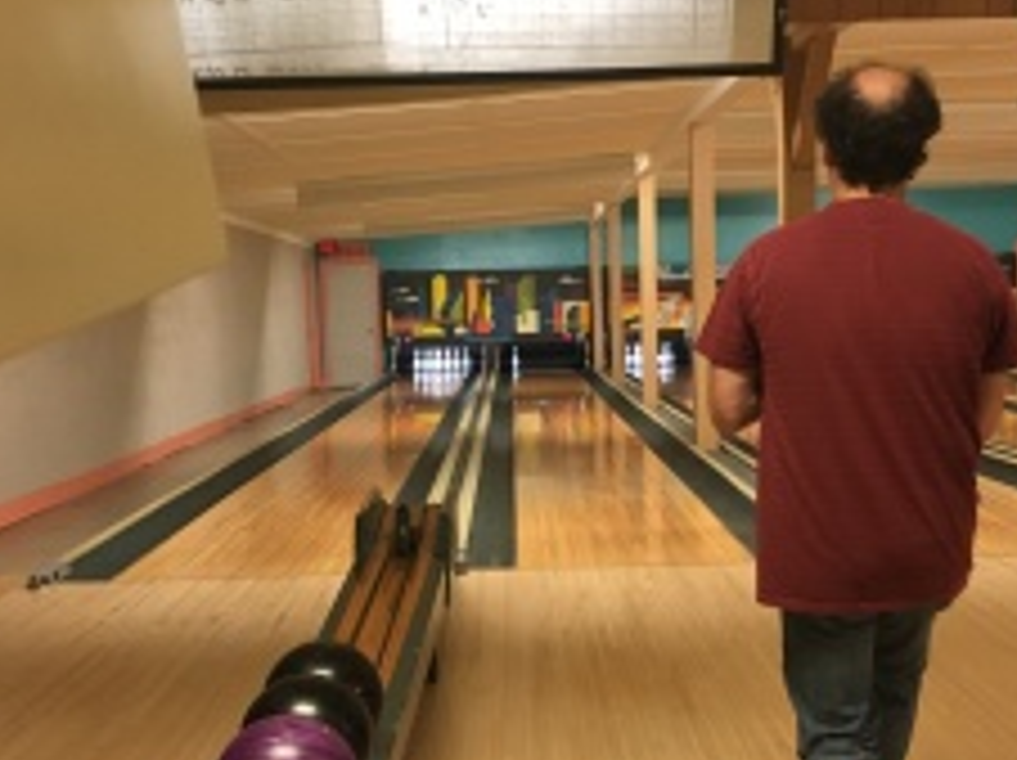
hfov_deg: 40.5
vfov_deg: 30.8
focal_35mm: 47
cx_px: 531
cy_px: 436
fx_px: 1379
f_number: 2.2
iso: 125
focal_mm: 4.15
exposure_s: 1/30
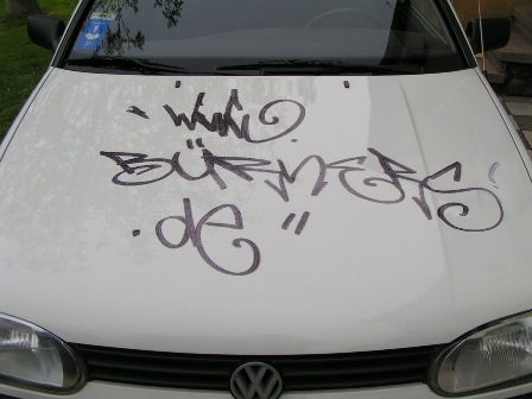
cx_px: 266
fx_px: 584
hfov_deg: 49.0
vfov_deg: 37.7
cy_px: 200
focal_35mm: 38
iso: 50
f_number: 5.6
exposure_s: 1/200
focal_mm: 5.8
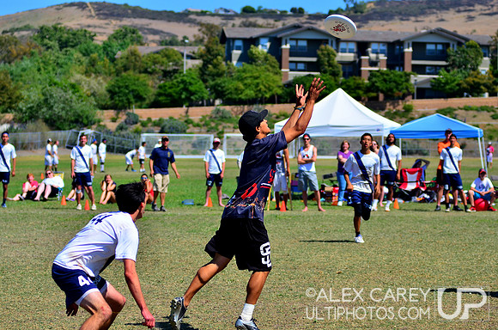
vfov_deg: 11.4
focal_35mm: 120
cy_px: 165
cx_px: 249
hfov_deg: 17.1
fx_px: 1656
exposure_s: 1/3200
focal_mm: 80
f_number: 3.5
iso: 200
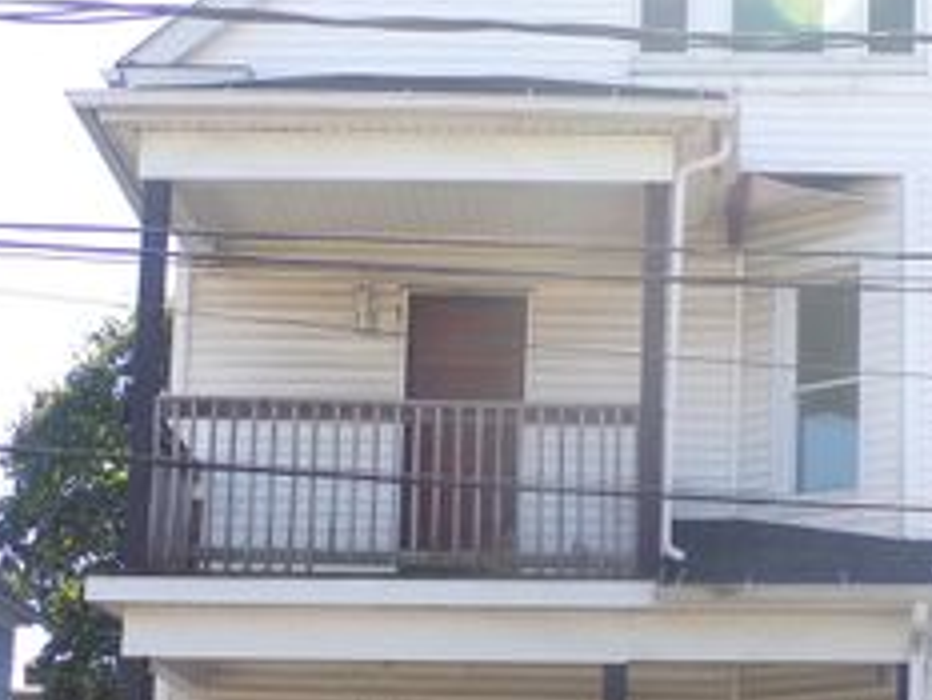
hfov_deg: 21.7
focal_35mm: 90
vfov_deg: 16.3
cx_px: 616
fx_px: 2424
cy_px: 582
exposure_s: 1/250
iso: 80
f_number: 3.4
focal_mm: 7.6
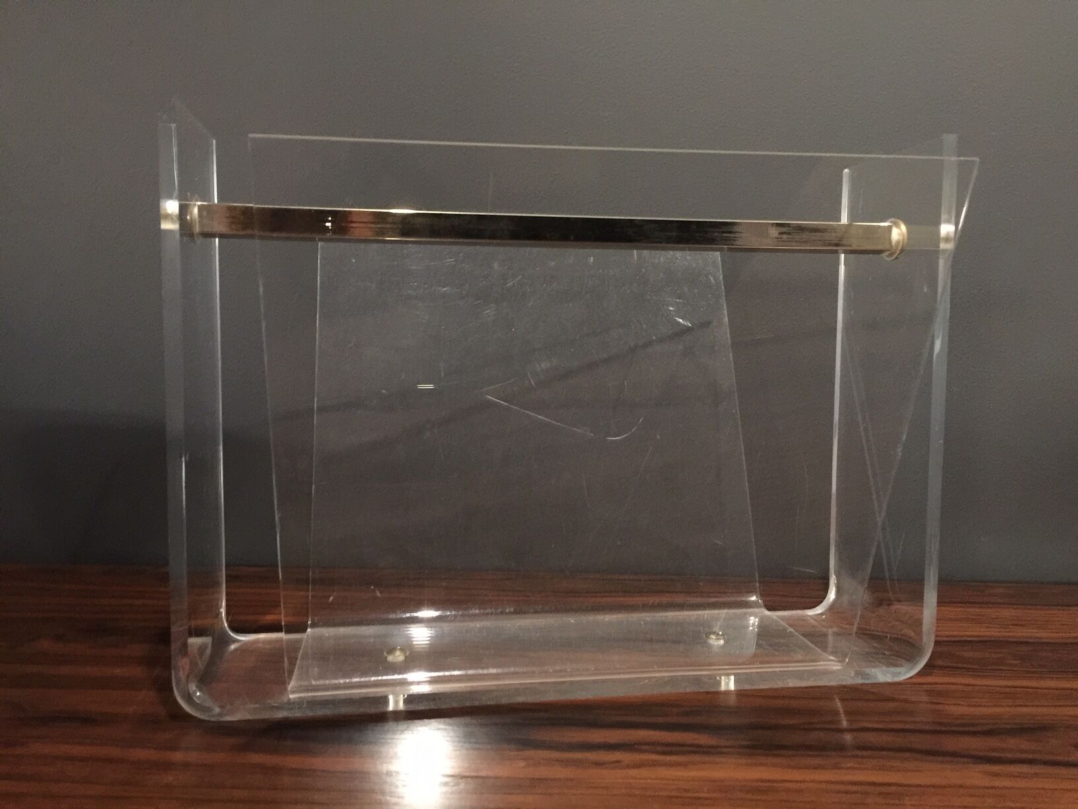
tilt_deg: -4.3
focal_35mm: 29
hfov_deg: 61.7
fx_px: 903
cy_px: 404
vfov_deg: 48.2
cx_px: 539
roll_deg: -1.2
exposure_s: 1/4
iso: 160
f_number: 2.2
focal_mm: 4.15
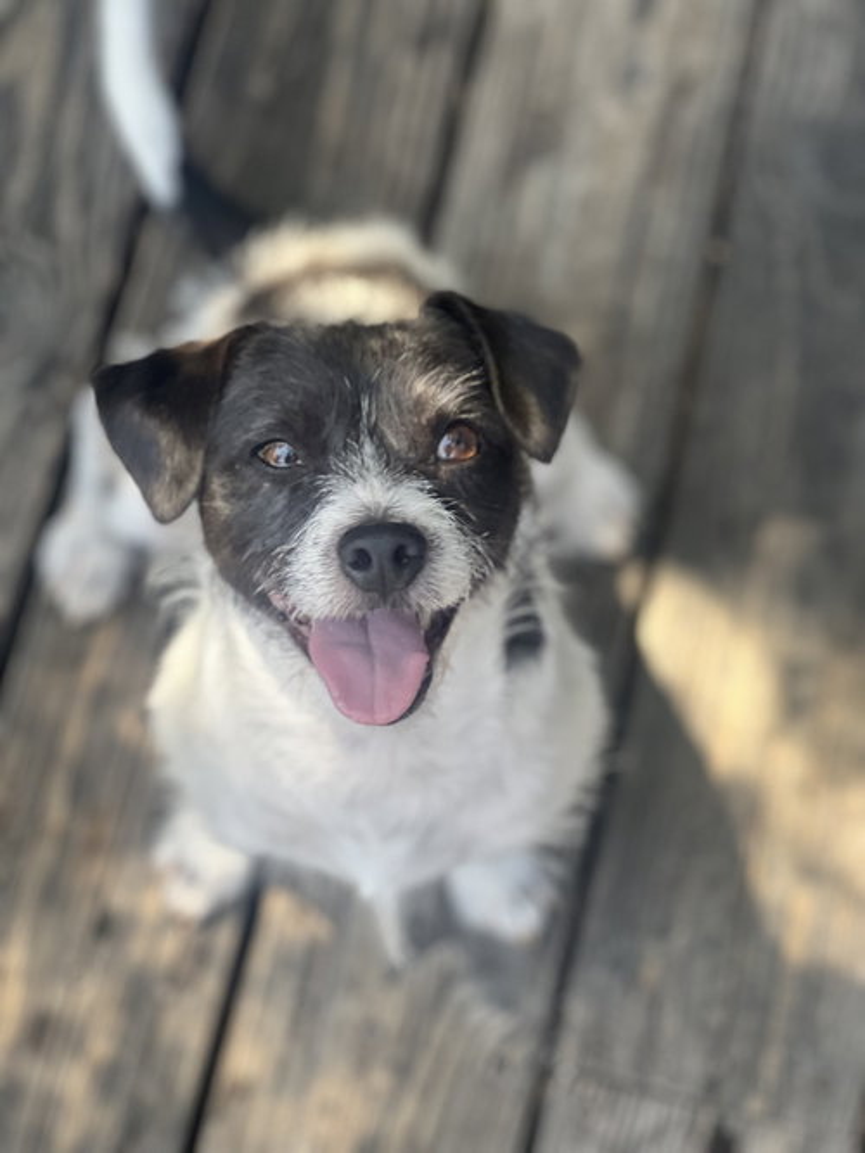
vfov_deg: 25.3
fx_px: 2566
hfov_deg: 19.1
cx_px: 432
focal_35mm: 77
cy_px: 576
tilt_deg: -64.4
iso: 125
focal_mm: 9
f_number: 2.8
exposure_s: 1/121
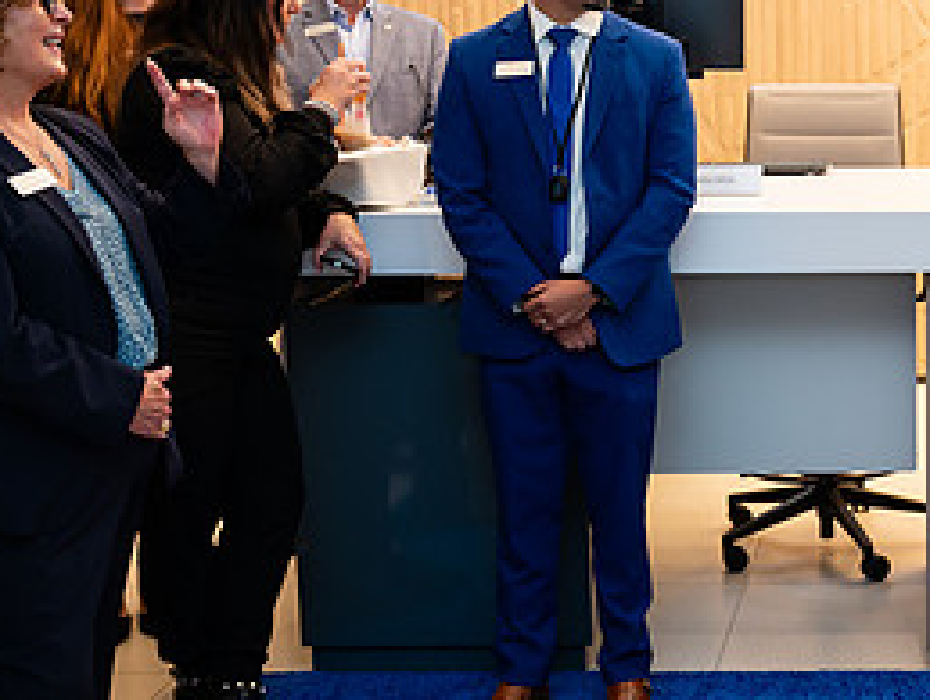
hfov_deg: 26.8
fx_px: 1829
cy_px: 232
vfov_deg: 21.6
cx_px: 954
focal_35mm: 68
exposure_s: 1/200
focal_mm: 30.5
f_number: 3.2
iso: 500
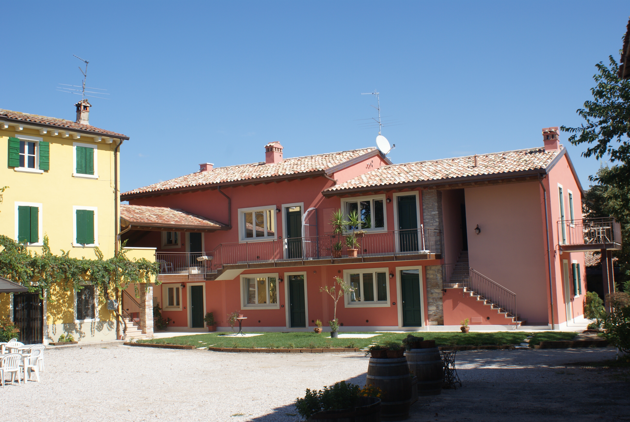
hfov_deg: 49.5
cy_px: 211
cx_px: 315
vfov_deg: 34.3
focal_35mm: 39
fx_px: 683
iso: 100
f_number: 11
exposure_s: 1/125
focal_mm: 26
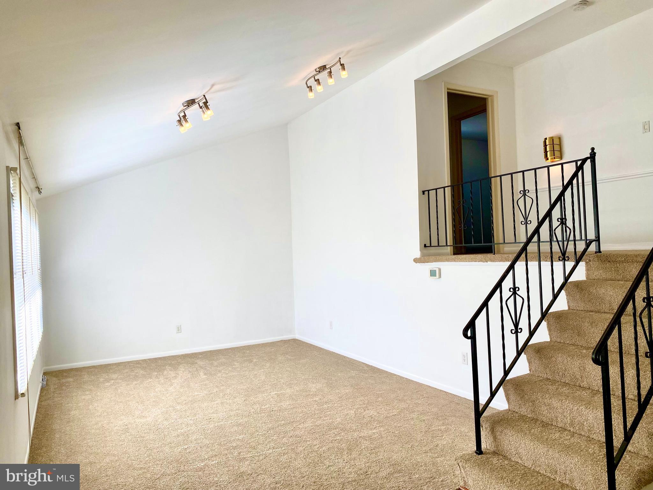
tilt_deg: +0.5
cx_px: 326
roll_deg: +2.0
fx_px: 490
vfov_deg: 53.1
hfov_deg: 67.3
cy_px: 245
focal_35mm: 26
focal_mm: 4.25
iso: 32
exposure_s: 1/393
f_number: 1.8
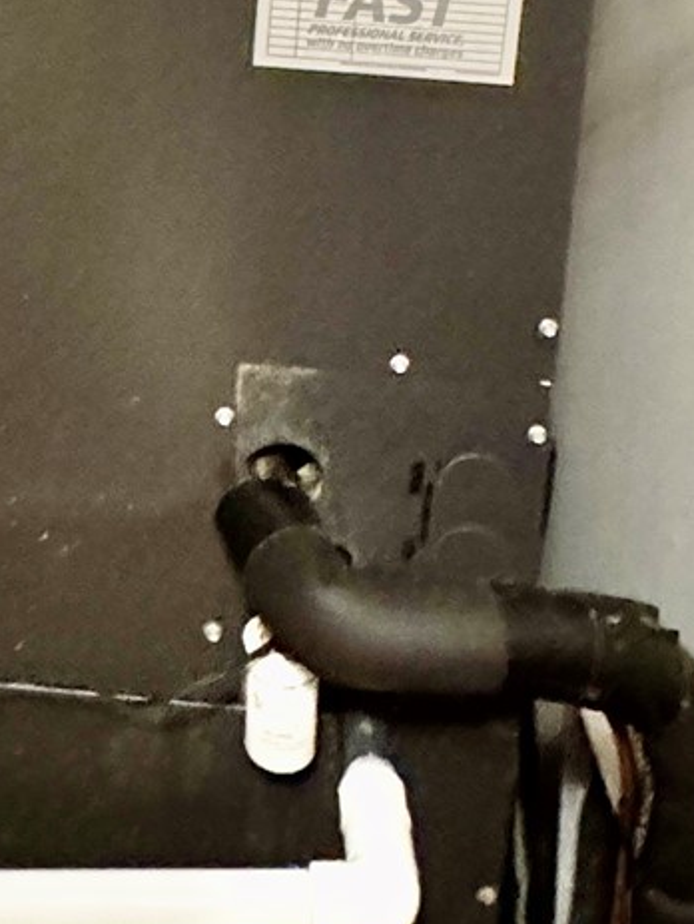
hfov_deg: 24.7
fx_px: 1548
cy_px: -172
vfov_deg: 28.9
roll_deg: -2.4
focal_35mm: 58
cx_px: 110
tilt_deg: -11.3
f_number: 2.2
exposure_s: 1/30
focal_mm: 2.22
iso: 1250
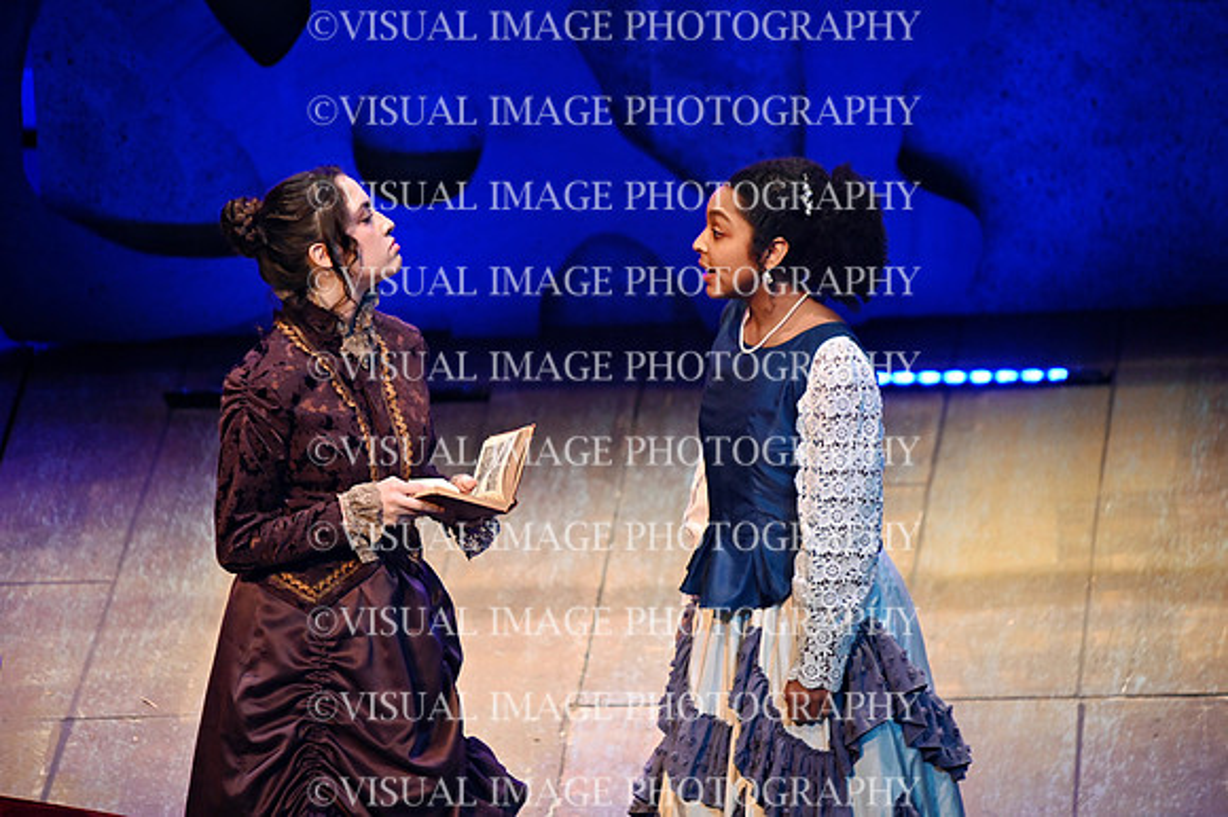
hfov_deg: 4.1
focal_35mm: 500
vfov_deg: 2.7
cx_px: 614
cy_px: 408
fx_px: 17045
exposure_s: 1/125
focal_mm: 500
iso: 5000
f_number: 6.3
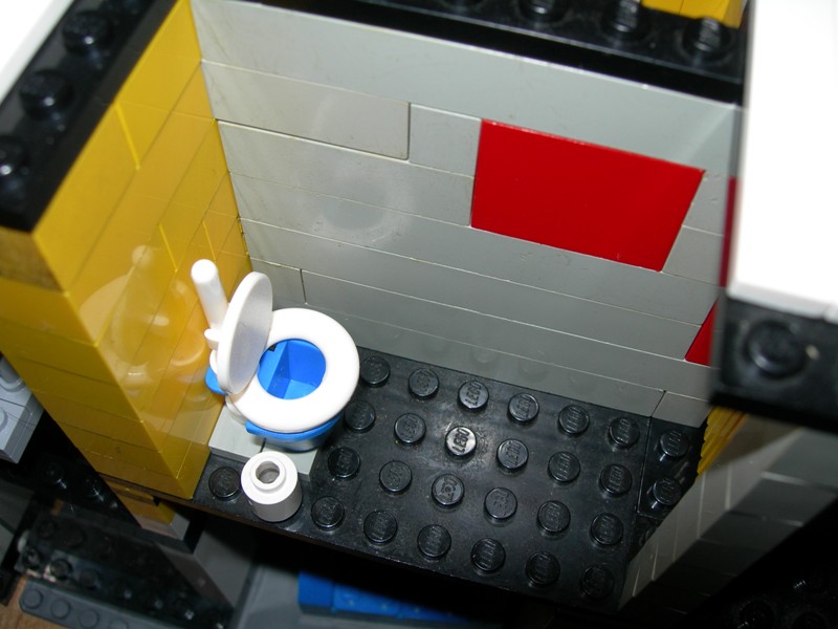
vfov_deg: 37.7
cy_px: 314
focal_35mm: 38
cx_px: 419
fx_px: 920
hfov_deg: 49.0
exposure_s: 1/60.1
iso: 50
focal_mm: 7.8
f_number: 4.8
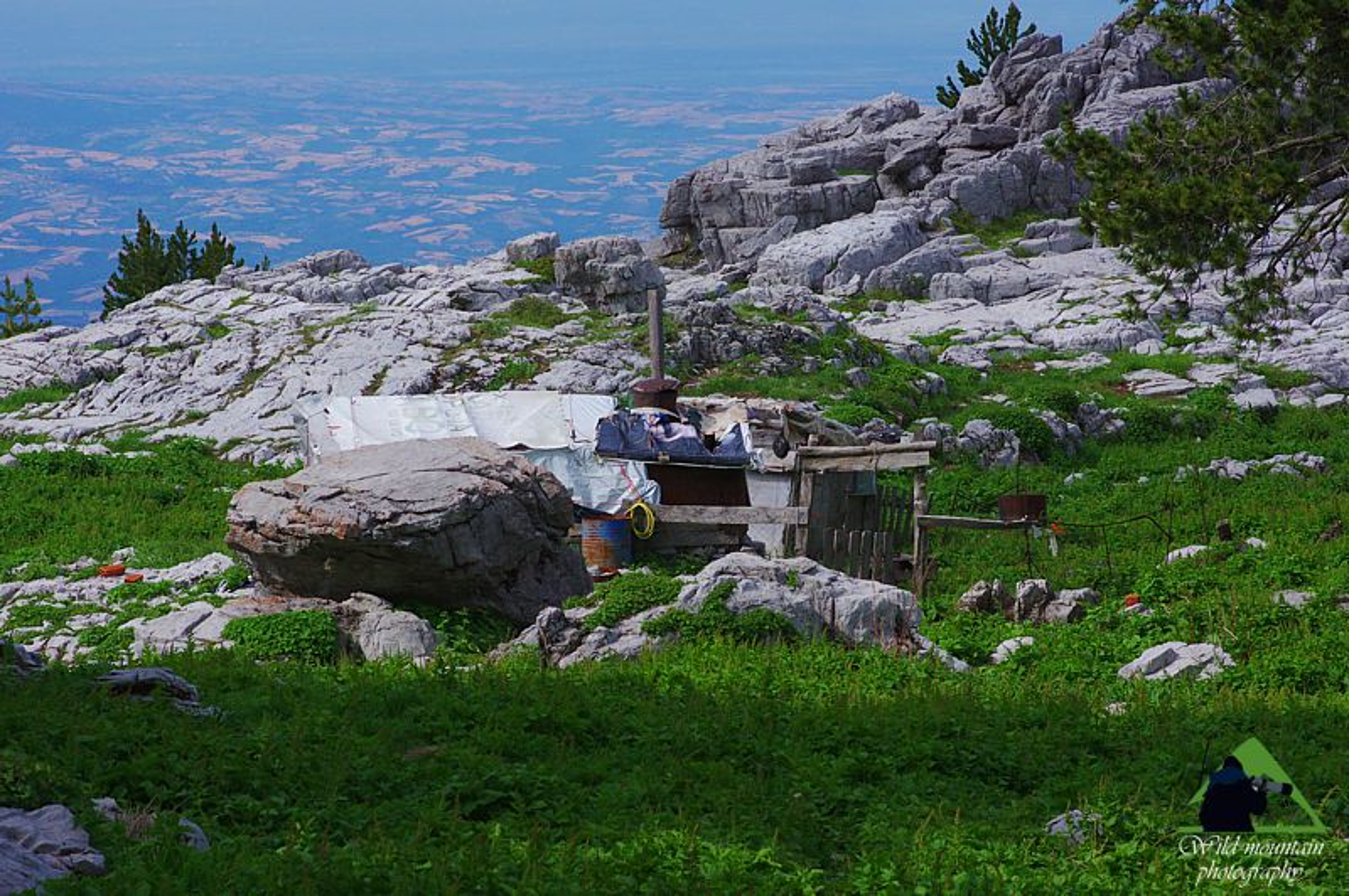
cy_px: 448
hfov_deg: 13.7
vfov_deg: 9.1
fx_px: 5616
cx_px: 674
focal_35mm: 150
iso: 400
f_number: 11
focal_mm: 100
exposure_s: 1/1000
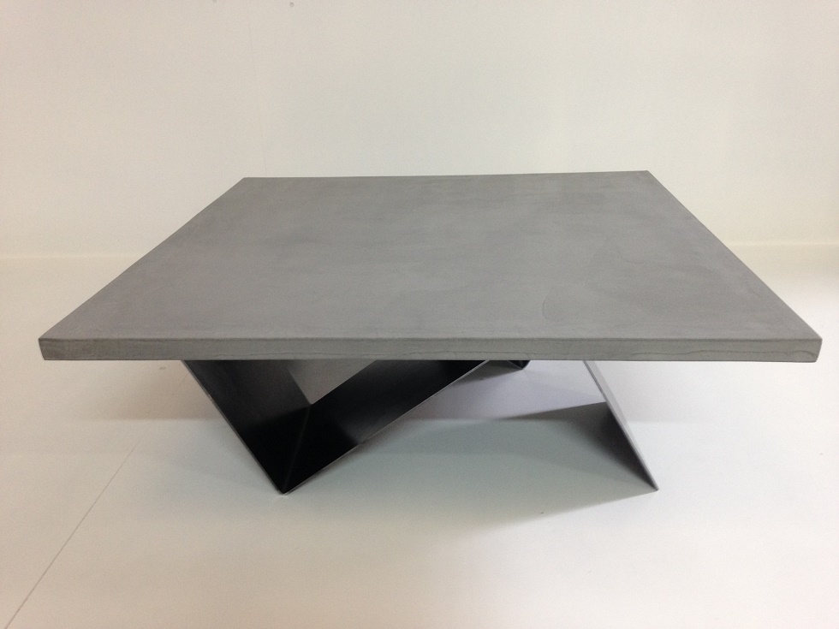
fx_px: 800
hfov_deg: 55.4
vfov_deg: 42.9
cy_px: 314
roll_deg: +0.9
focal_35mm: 33
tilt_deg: -22.3
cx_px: 420
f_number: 2.4
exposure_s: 1/20
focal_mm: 4.12
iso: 100
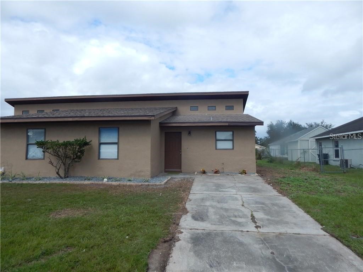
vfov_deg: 61.1
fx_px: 231
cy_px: 136
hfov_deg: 76.4
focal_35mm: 22
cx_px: 182
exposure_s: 1/400
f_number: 6
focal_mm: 4
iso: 125
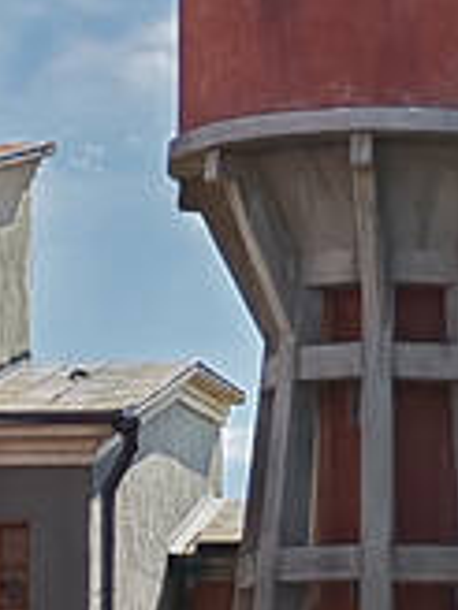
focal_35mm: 178
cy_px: 52
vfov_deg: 11.0
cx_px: 290
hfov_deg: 8.3
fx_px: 3140
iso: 50
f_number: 1.9
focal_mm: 6.12
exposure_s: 1/1500
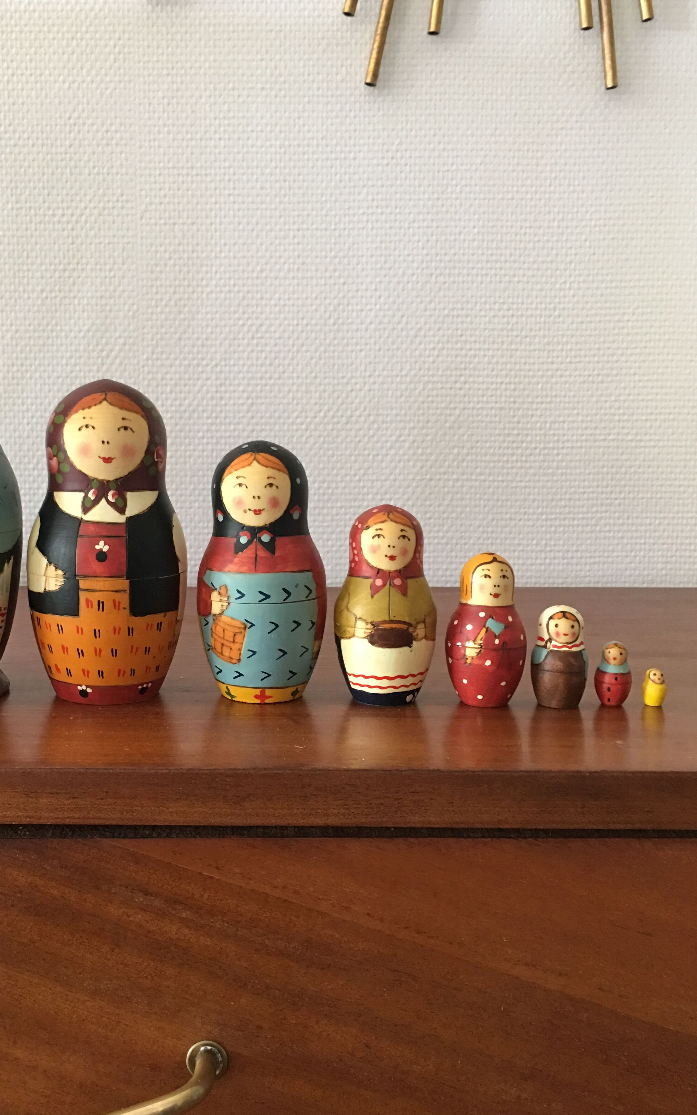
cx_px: 231
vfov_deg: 55.3
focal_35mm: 35
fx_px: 1064
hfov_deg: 35.9
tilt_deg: -7.6
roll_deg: +0.4
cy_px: 584
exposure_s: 1/17
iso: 100
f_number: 2.2
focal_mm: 4.15
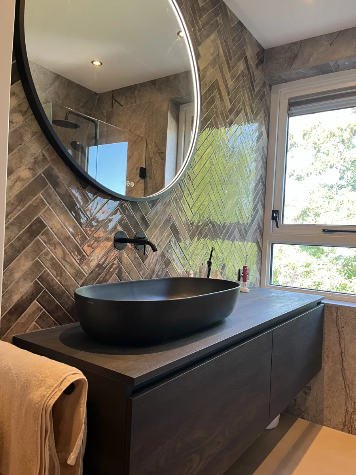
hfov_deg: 53.1
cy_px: 238
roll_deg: -2.6
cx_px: 178
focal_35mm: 26
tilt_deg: -1.5
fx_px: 357
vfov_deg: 67.3
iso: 125
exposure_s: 1/89
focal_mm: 5.1
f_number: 1.6
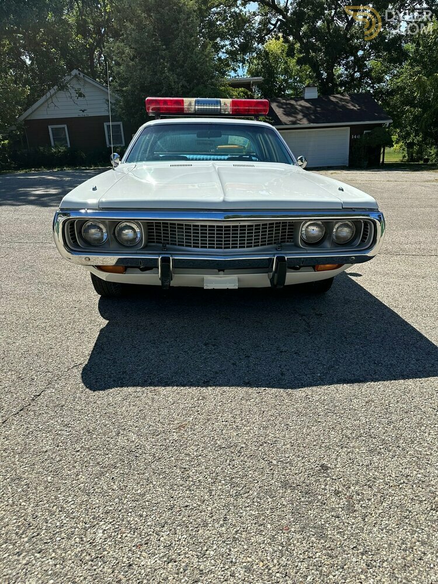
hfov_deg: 56.8
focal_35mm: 24
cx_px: 219
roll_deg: +4.1
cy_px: 292
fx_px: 405
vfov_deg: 71.6
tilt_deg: -18.9
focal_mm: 6.86
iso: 80
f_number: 1.78
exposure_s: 1/3717
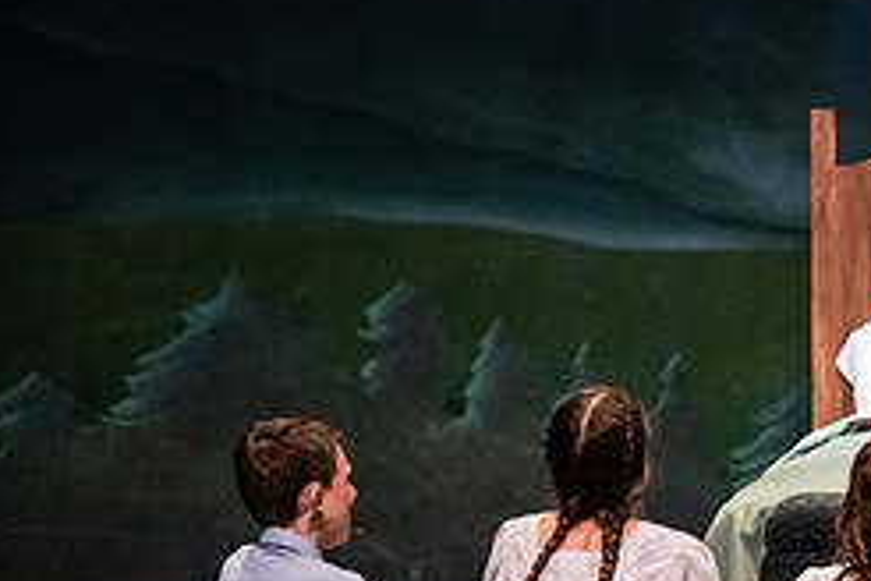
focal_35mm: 353
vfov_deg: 3.9
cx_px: 931
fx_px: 8540
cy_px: 321
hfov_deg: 5.8
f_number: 3.2
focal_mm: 150
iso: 4000
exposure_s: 1/200
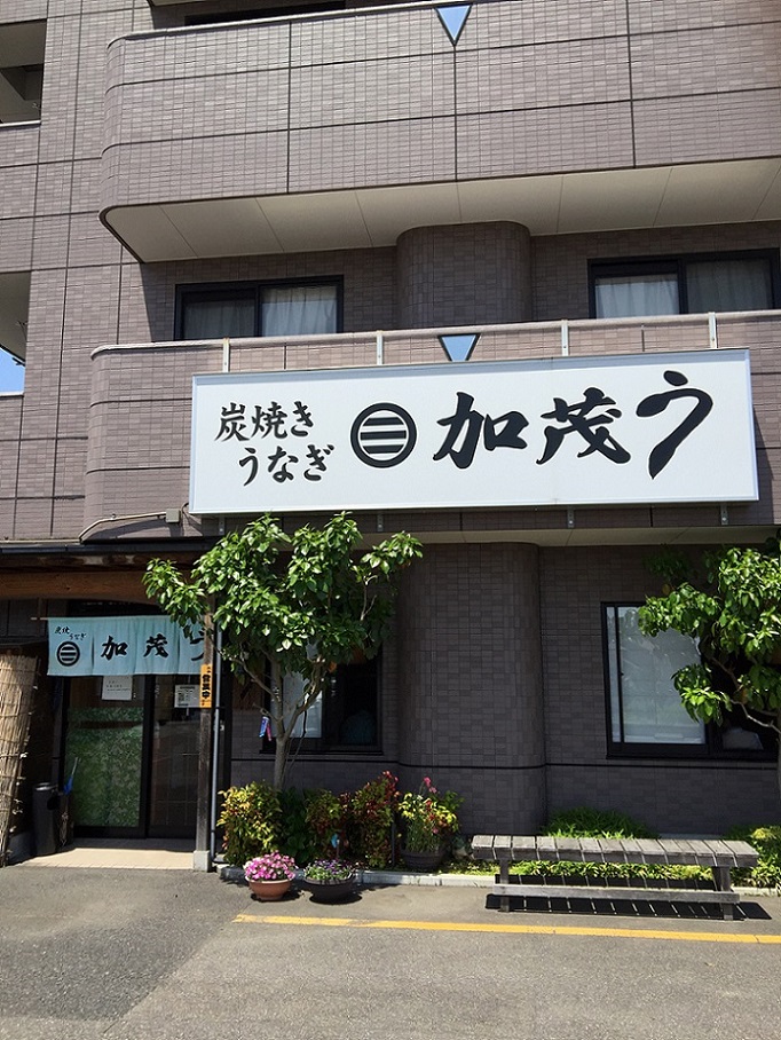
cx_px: 390
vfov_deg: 61.6
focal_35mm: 29
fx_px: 872
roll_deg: +0.1
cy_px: 520
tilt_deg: +9.5
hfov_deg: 48.3
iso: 32
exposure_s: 1/1883
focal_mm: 4.15
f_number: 2.2
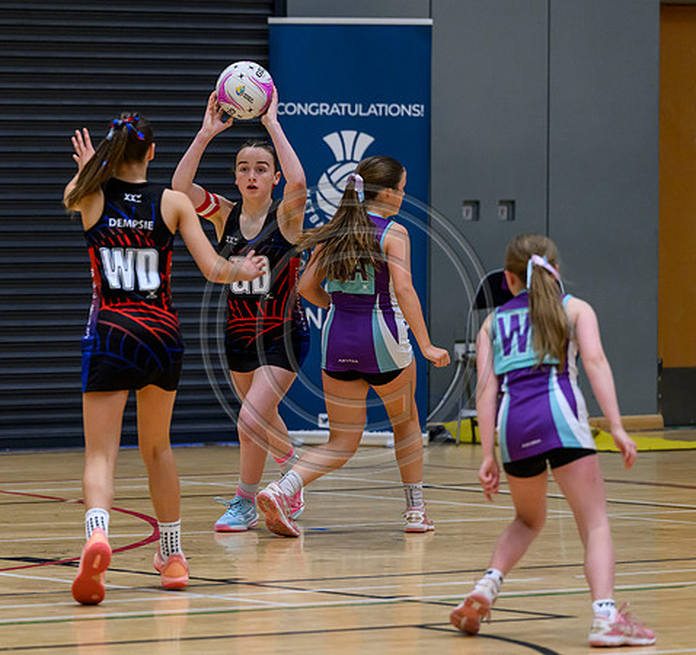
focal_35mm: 277
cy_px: 288
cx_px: 245
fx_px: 6114
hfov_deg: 6.5
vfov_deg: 6.1
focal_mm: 200
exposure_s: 1/1000
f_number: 3.5
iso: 5000
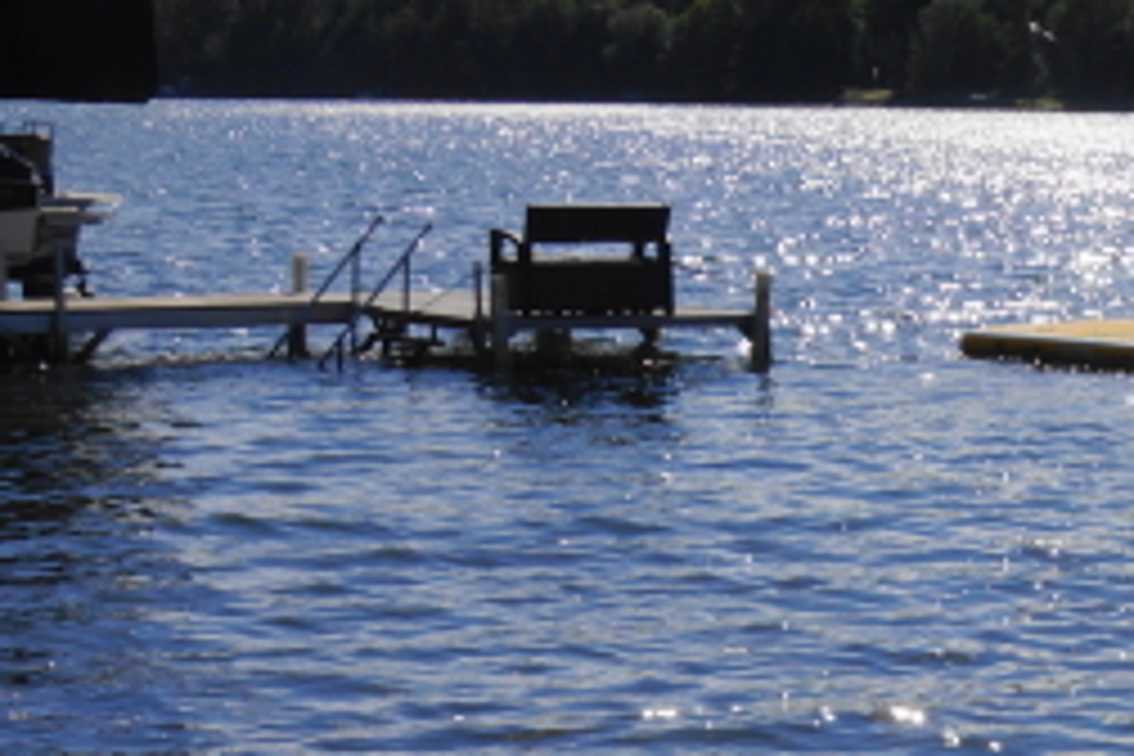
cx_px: 1739
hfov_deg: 17.1
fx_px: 3370
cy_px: 927
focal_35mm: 107
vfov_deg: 12.5
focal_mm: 18
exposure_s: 1/160
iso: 100
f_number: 13
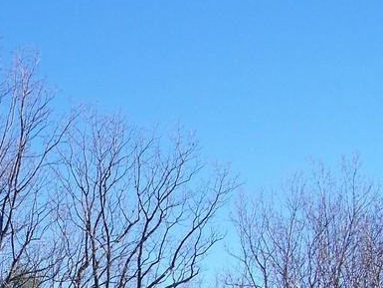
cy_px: 361
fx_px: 1118
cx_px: 9
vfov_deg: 14.1
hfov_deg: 19.0
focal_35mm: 101
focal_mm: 6.3
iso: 64
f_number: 4
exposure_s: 1/250
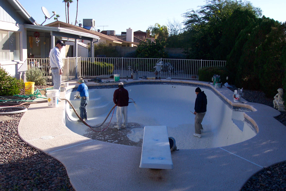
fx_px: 302
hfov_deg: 50.7
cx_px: 143
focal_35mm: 38
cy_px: 96
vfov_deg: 35.1
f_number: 4.8
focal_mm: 8
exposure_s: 1/350
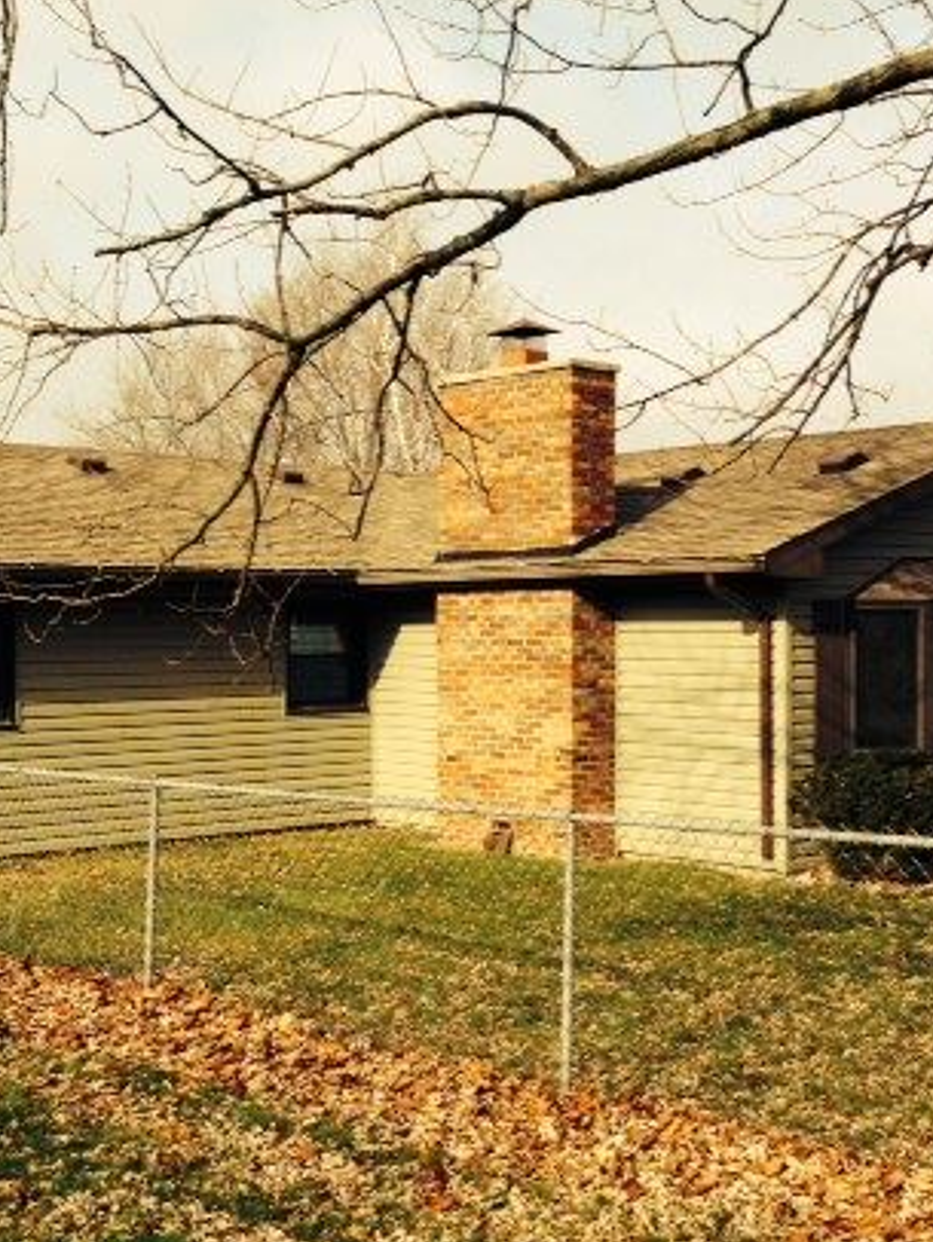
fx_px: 1867
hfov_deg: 28.0
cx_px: 382
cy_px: 673
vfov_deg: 36.8
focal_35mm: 52
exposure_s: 1/1018
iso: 50
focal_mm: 4.12
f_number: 2.4
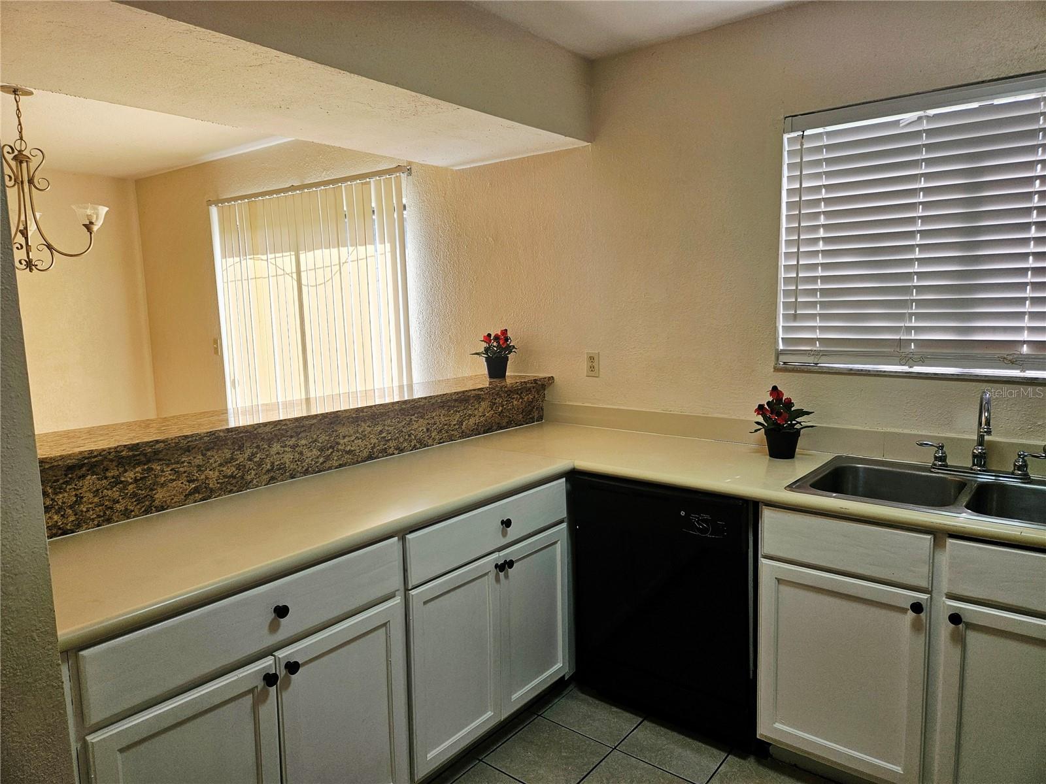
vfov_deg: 58.9
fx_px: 695
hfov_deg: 73.9
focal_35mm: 23
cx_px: 523
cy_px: 392
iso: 50
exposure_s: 1/208
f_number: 1.8
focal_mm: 5.4
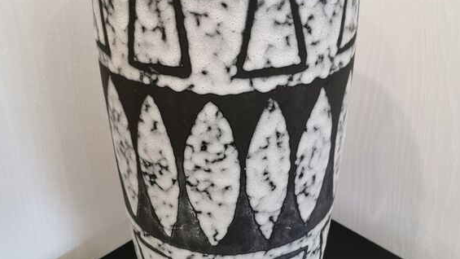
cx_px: 230
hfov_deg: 50.5
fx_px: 488
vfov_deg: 29.7
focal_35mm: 40
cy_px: 107
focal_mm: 5.58
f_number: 1.8
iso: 160
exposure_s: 1/50
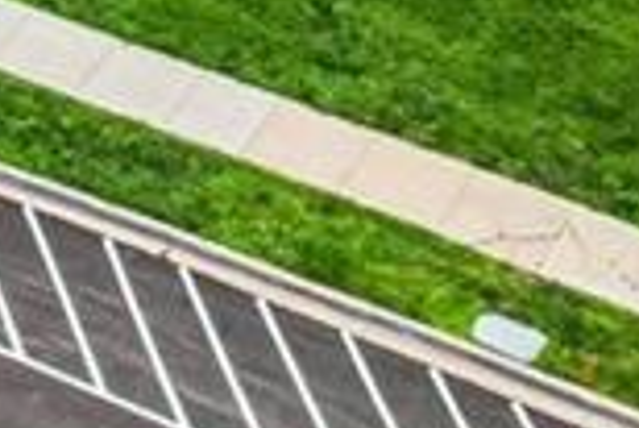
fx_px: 2594
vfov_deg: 8.3
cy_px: -758
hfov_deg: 13.7
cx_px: -66
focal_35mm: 146
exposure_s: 1/1500
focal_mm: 8.4
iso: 110
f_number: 2.8
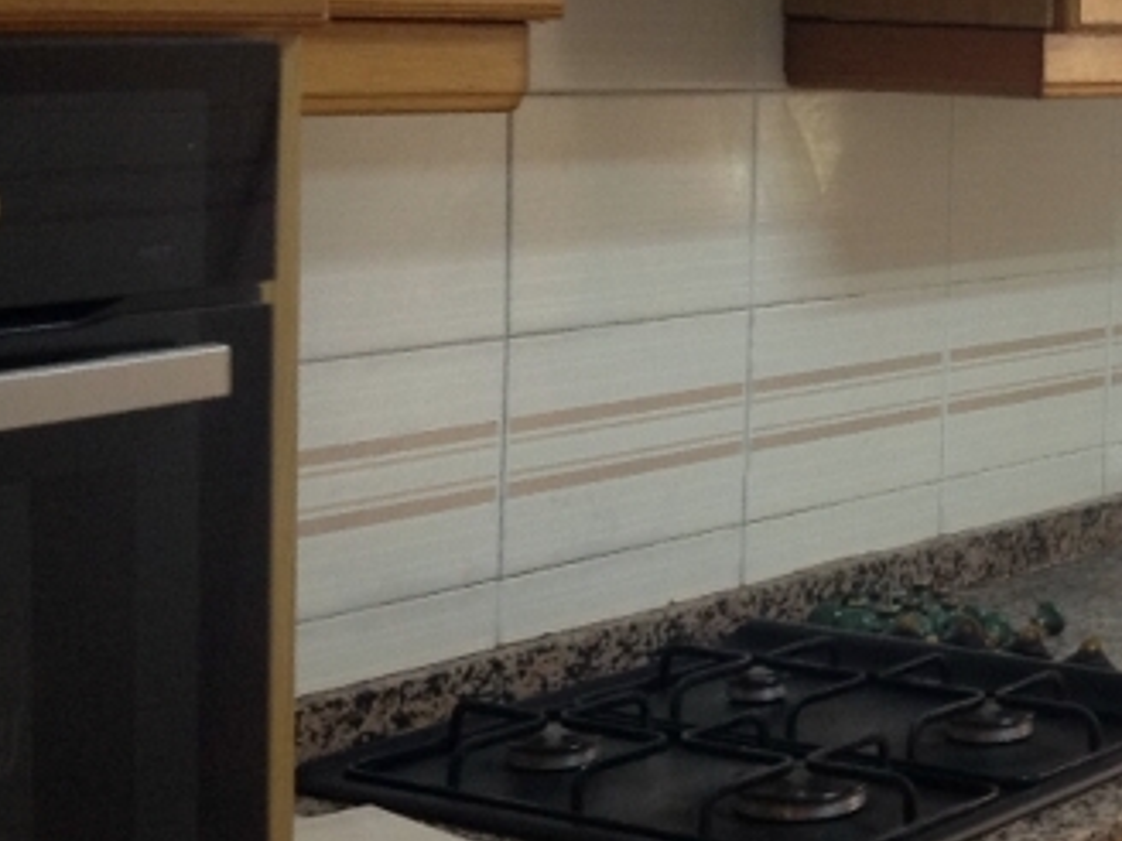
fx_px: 3112
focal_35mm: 96
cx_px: 1334
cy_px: 210
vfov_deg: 15.3
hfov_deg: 19.3
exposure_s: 1/20
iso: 100
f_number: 2.4
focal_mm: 4.28
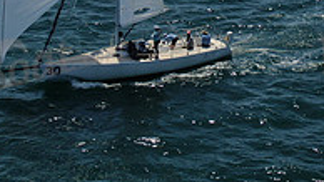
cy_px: -46
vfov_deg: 8.5
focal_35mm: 140
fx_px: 1202
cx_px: 222
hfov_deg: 15.3
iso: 100
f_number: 3.6
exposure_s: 1/2000
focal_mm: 7.39
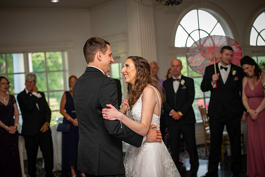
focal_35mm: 70
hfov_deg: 28.9
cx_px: 132
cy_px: 88
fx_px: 515
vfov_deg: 19.4
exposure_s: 1/125
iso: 800
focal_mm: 70
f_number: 2.8
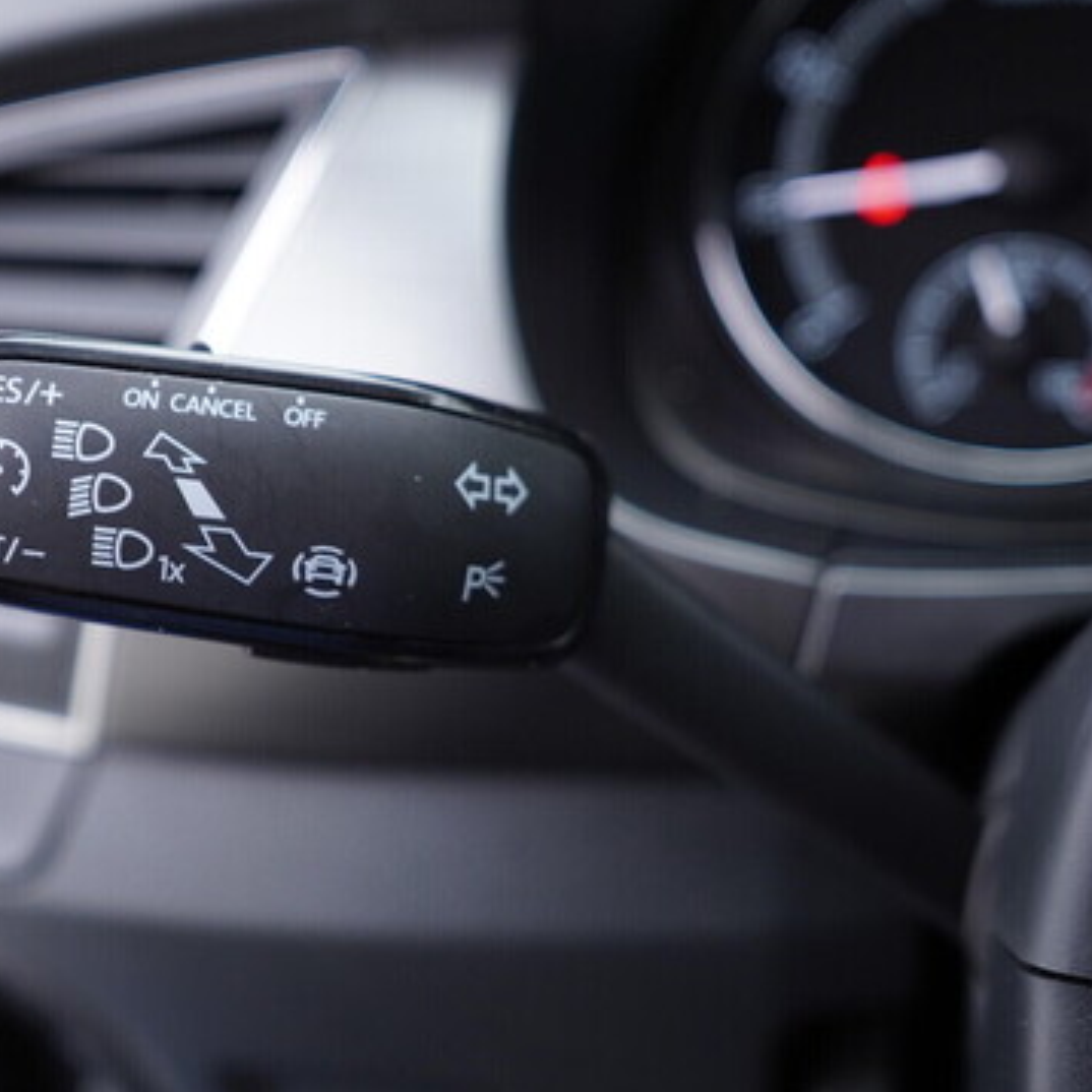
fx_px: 1677
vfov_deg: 36.1
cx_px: 378
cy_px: 544
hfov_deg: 35.8
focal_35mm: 47
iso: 200
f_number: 2.8
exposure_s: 1/40
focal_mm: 24
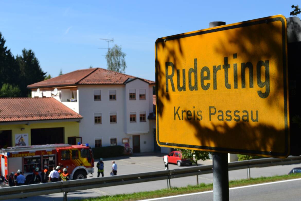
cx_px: 150
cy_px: 100
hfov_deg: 36.9
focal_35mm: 54
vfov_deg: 25.1
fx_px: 451
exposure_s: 1/200
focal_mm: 36
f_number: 7.1
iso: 100
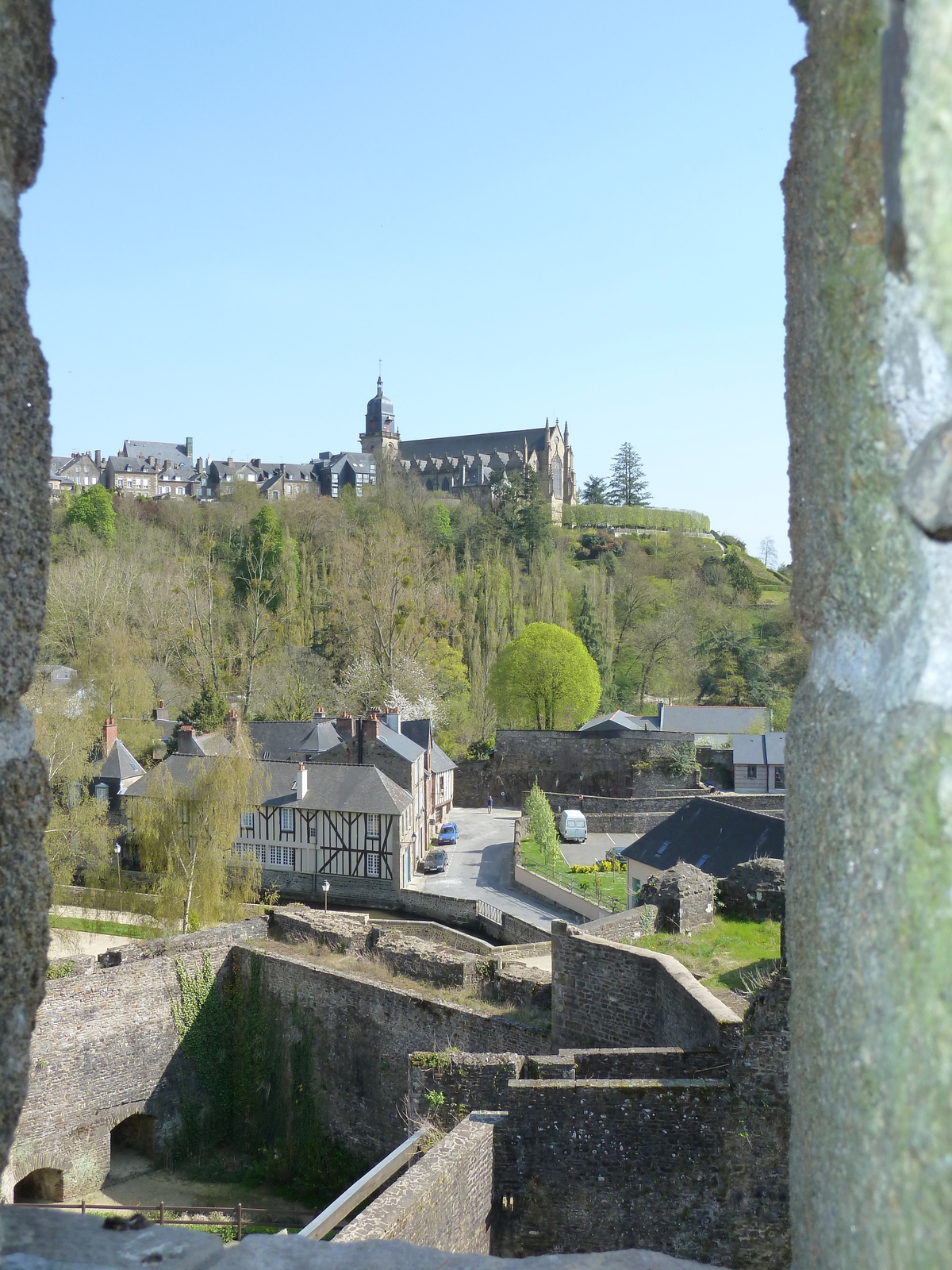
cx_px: 476
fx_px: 1283
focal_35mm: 35
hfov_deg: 40.7
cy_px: 635
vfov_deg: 52.6
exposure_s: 1/400
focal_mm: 5.7
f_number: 4
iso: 125
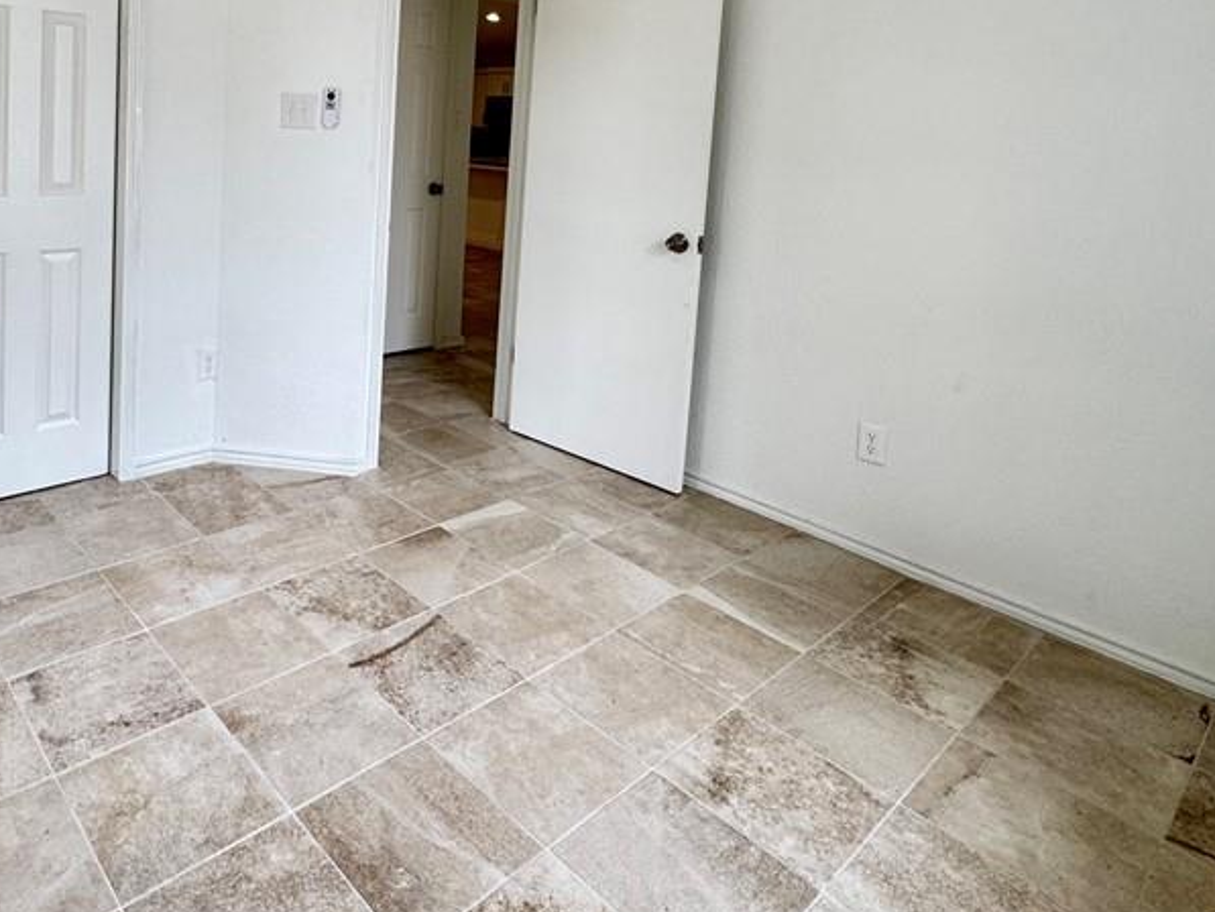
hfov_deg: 68.5
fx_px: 843
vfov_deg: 53.3
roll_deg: -2.4
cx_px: 358
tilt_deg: -4.4
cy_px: 189
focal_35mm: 24
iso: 125
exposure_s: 1/99
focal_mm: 2.22
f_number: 2.2
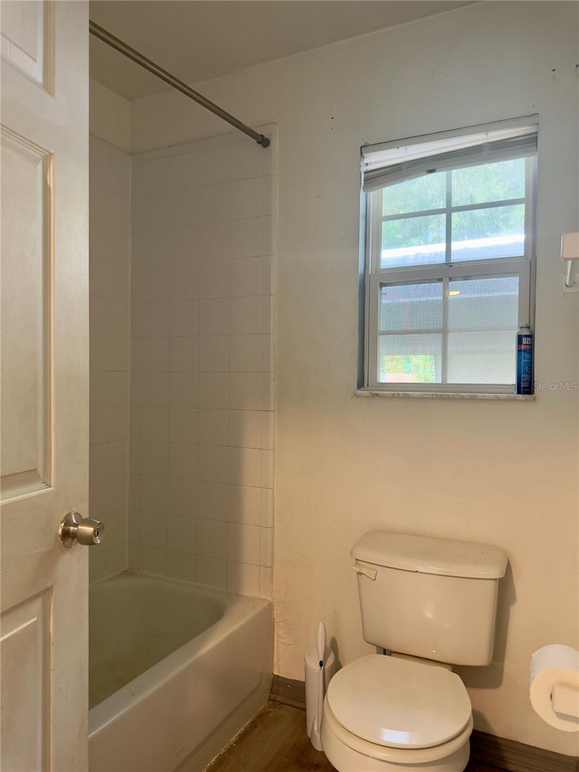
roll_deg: +0.1
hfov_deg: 56.8
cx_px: 290
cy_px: 386
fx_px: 535
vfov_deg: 71.6
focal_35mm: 24
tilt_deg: -1.2
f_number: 1.78
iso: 400
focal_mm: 6.76
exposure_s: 1/60
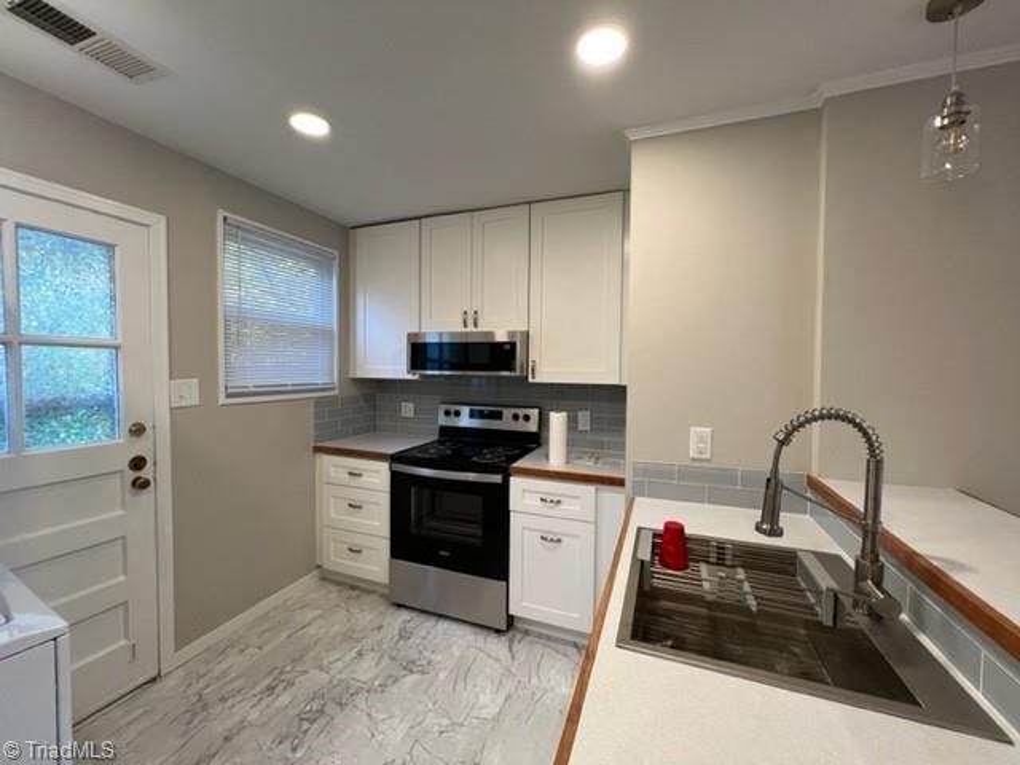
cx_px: 510
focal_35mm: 13
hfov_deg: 106.2
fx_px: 383
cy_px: 382
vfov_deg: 89.9
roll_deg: -0.6
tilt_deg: -2.1
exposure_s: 1/120
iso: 200
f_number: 1.8
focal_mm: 1.57
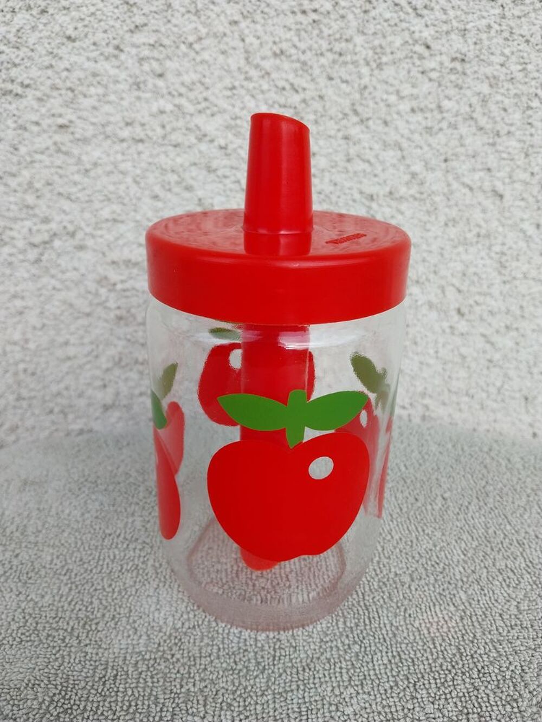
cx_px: 271
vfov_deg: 67.3
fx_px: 543
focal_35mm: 26
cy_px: 361
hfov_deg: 53.1
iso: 25
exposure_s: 1/351
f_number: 1.8
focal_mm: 4
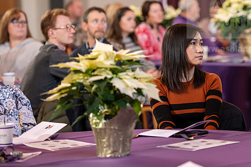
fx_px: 1220
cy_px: 62
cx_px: 168
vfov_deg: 7.8
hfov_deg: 11.7
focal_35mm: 175
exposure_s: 1/200
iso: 1250
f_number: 3.2
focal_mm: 120
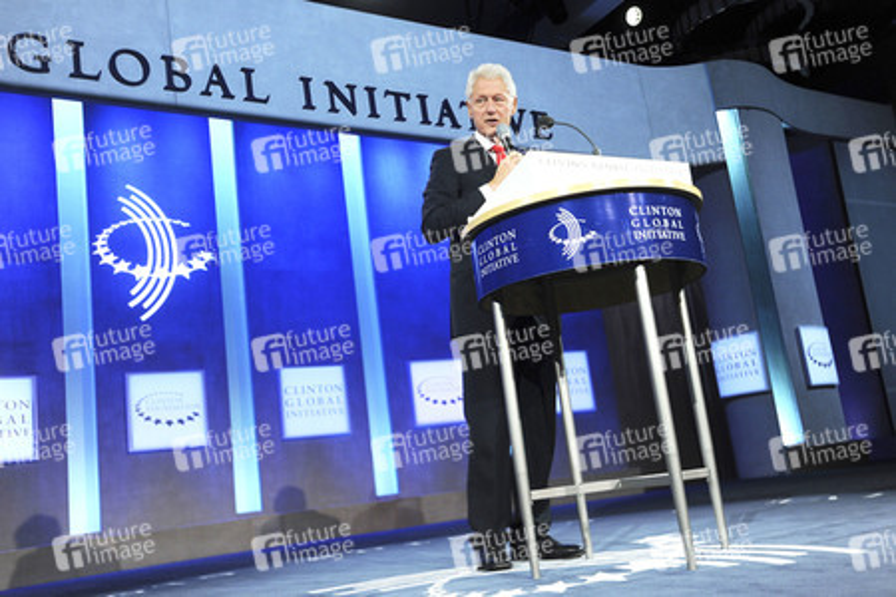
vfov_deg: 37.9
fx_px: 871
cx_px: 448
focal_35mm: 35
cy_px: 298
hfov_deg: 54.4
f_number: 4
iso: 1600
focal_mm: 35
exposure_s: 1/400
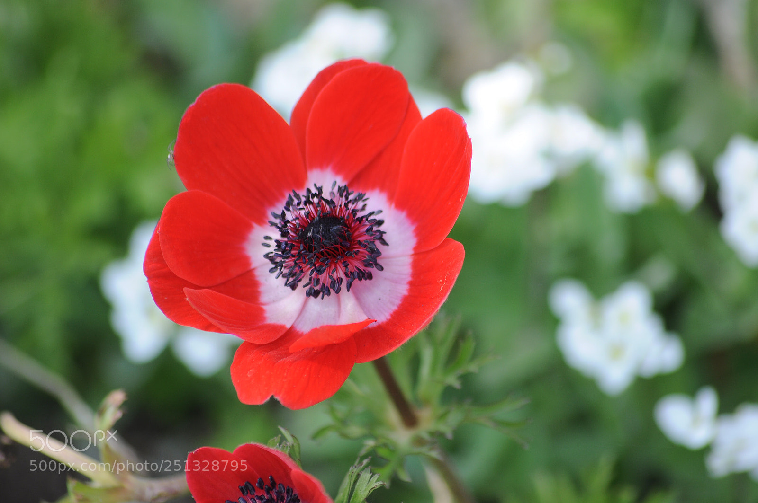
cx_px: 379
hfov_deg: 7.1
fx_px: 6152
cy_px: 252
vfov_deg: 4.7
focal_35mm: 292
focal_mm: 195
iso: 200
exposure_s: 1/500
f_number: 5.6
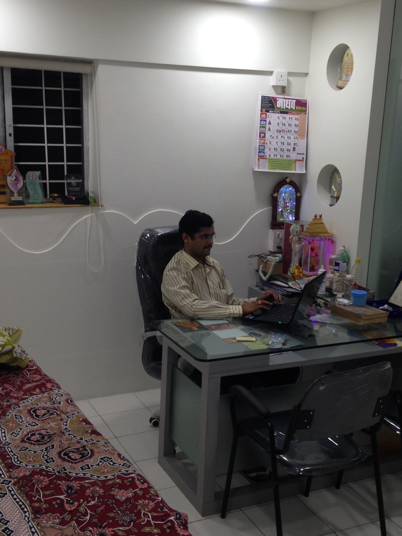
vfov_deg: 40.4
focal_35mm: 47
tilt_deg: -11.3
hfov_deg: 30.9
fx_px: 728
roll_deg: -2.3
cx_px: 207
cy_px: 268
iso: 64
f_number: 2.4
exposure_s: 1/20
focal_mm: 4.12
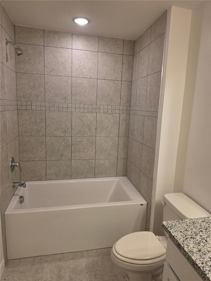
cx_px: 106
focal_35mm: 23
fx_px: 187
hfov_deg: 58.9
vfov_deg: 73.9
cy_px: 140
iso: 80
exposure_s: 1/120
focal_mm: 6.5
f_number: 1.4
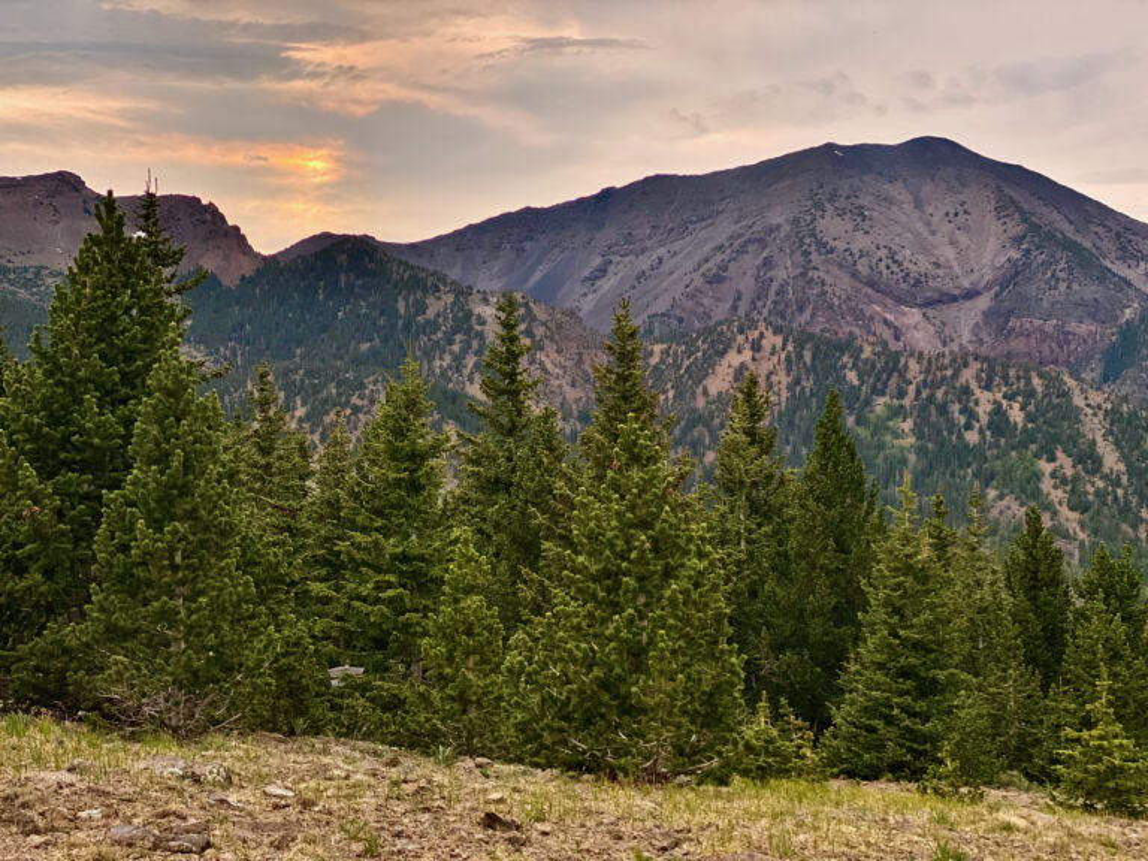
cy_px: 430
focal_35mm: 52
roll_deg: +0.5
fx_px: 1725
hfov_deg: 36.8
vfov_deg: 28.0
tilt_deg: +0.3
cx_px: 574
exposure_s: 1/533
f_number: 2
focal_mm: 6
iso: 20
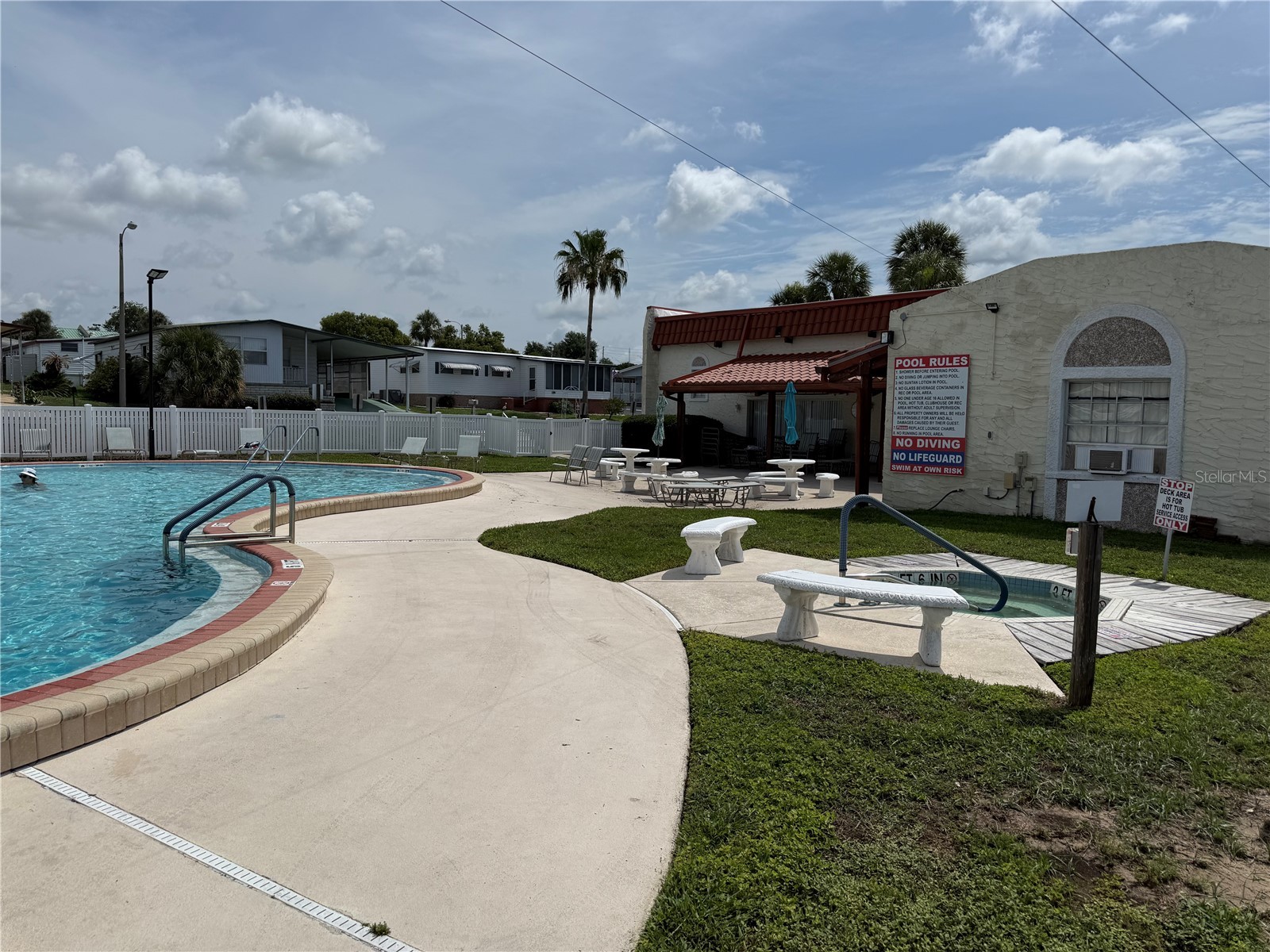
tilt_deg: -3.1
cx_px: 635
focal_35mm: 24
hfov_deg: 71.6
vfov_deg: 56.8
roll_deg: -1.6
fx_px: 881
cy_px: 476
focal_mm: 6.76
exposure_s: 1/14286
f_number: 1.78
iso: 80
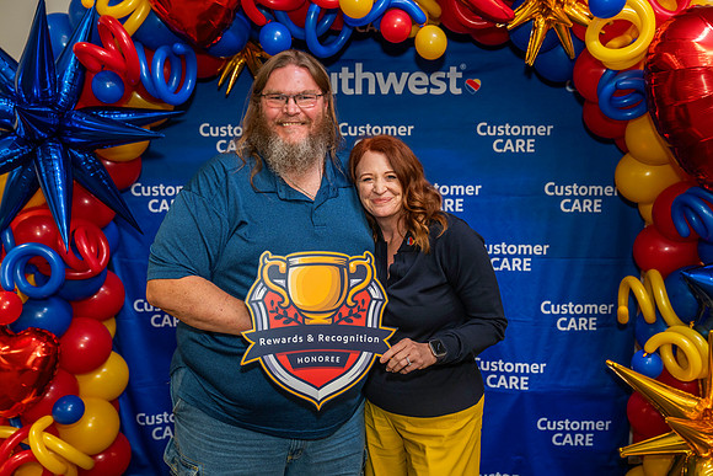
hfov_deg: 50.8
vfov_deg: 35.1
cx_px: 349
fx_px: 751
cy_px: 234
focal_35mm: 38
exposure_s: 1/160
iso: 1250
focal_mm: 37
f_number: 4
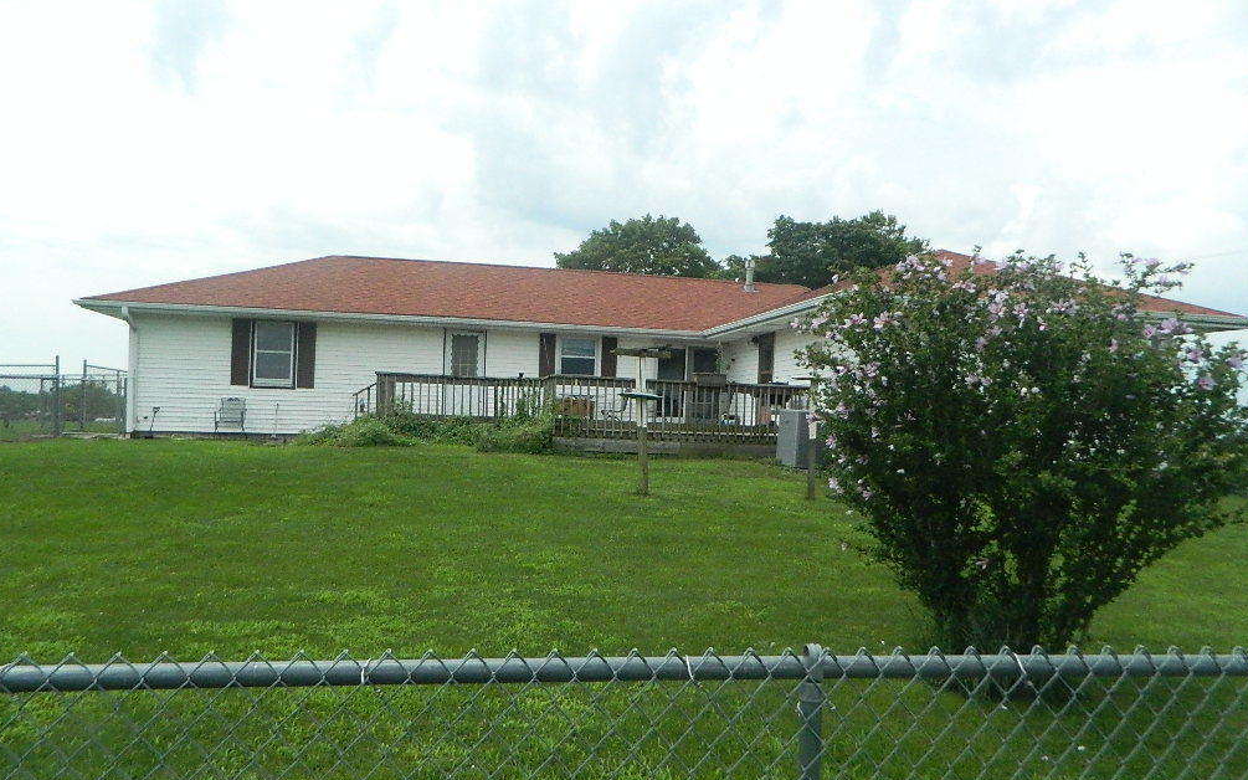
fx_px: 918
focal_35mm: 27
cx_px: 626
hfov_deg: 68.4
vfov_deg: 46.0
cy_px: 426
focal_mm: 4.5
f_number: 8.7
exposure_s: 1/800
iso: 400
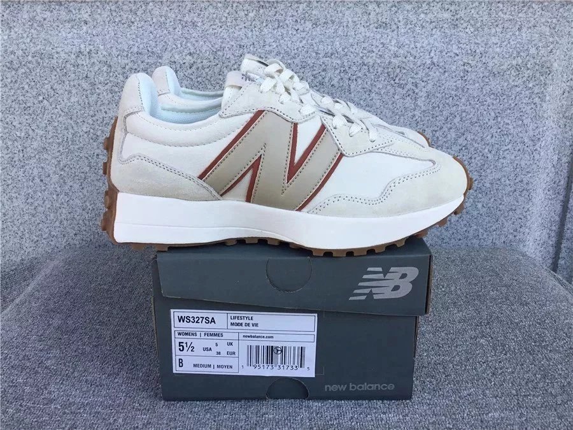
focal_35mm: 31
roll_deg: +0.6
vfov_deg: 45.4
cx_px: 286
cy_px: 215
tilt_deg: -18.9
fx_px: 513
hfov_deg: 58.4
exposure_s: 1/411
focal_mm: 3.3
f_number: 2.4
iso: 25
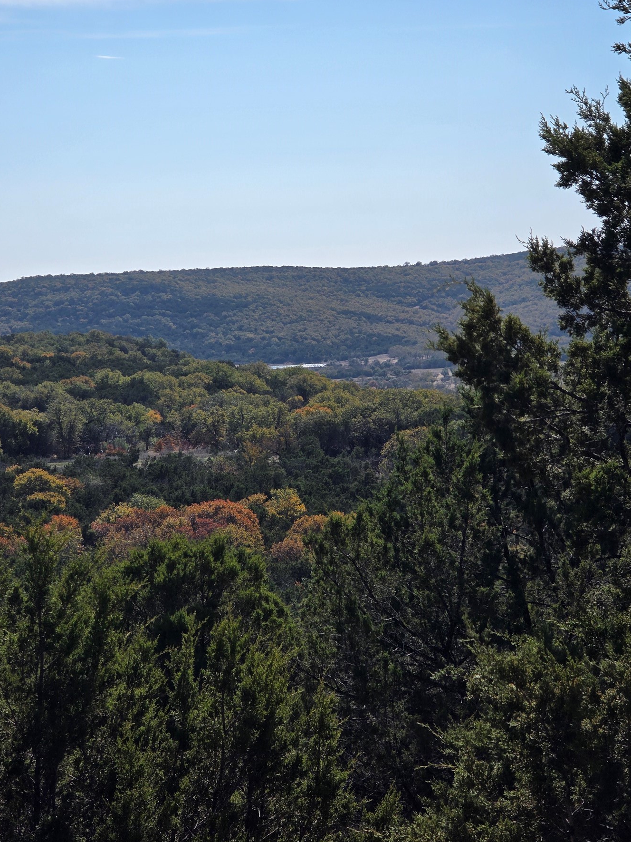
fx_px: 3233
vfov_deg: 14.8
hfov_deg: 11.1
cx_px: 276
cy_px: 366
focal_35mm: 133
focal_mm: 18.6
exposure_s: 1/2043
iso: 64
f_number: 3.4
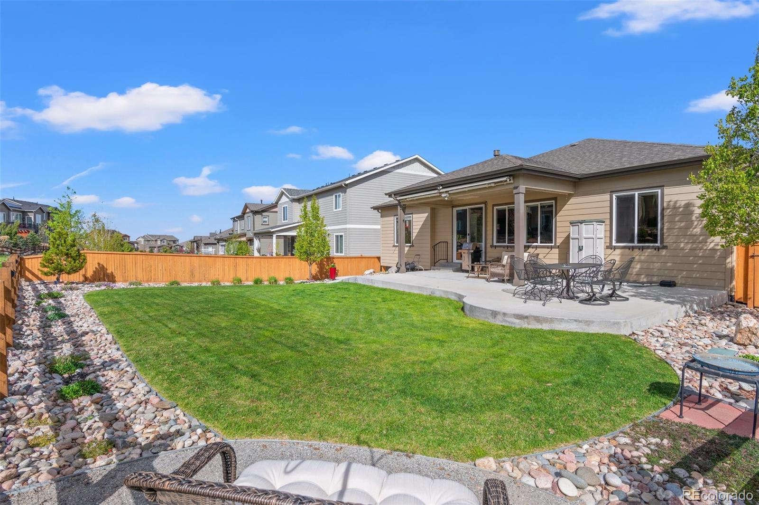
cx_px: 380
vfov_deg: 70.3
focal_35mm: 17
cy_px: 252
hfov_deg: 93.3
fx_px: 358
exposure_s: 1/500
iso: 400
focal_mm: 17
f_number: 8
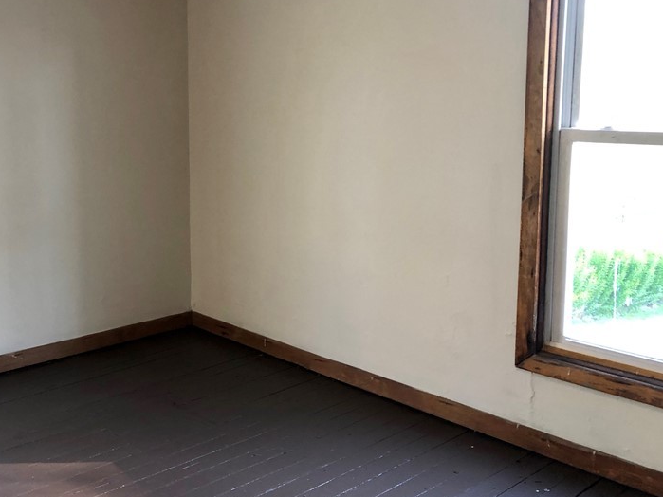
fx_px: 785
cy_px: 200
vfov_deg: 35.0
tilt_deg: -6.6
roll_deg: +1.7
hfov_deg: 44.6
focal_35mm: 41
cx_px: 186
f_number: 1.8
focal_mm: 3.99
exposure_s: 1/20
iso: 40
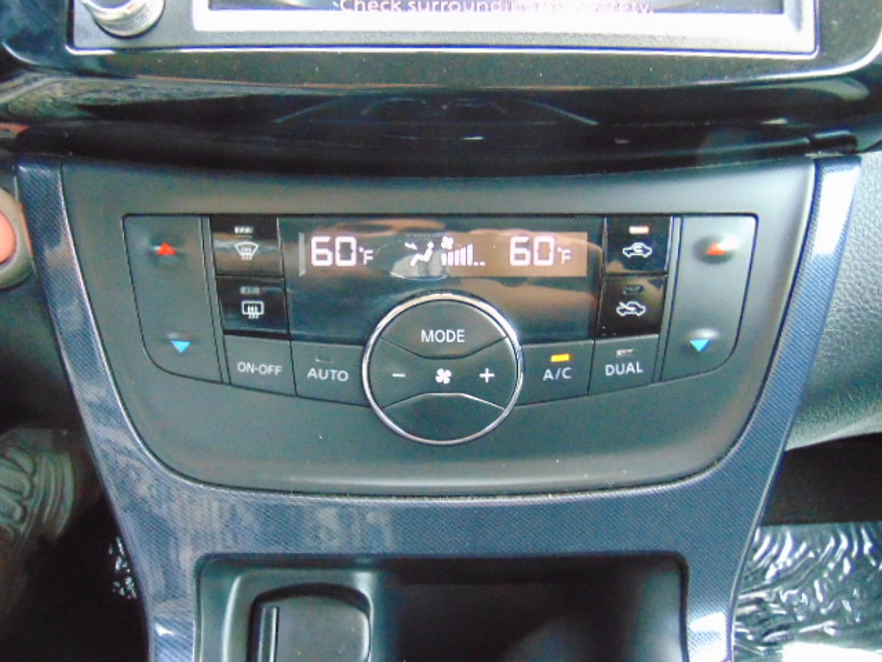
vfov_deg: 46.8
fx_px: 764
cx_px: 441
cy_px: 331
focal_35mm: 30
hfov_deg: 60.0
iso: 800
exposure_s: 1/30
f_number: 3.1
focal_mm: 5.4
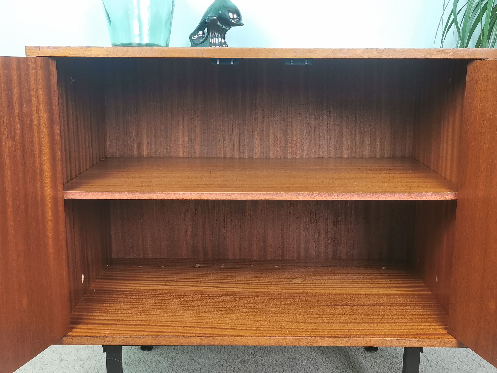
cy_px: 186
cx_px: 248
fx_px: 617
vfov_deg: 33.6
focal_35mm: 43
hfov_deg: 43.9
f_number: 1.8
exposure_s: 1/50
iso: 160
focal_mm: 5.58
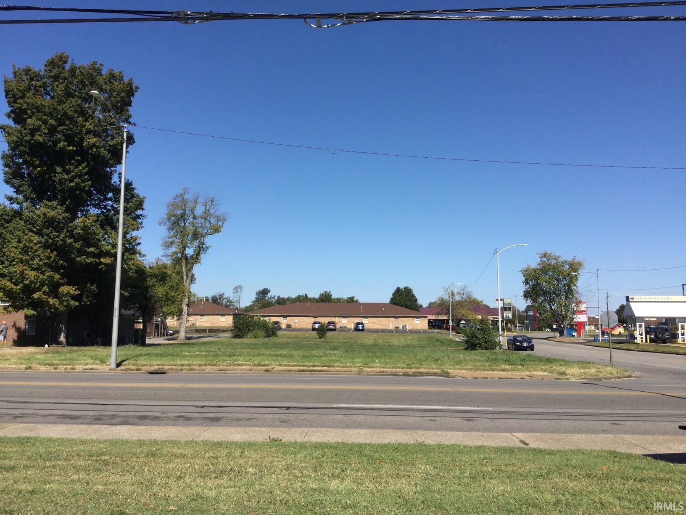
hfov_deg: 58.4
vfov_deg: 45.4
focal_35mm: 31
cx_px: 343
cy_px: 258
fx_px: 614
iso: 25
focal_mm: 3.3
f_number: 2.4
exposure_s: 1/1733
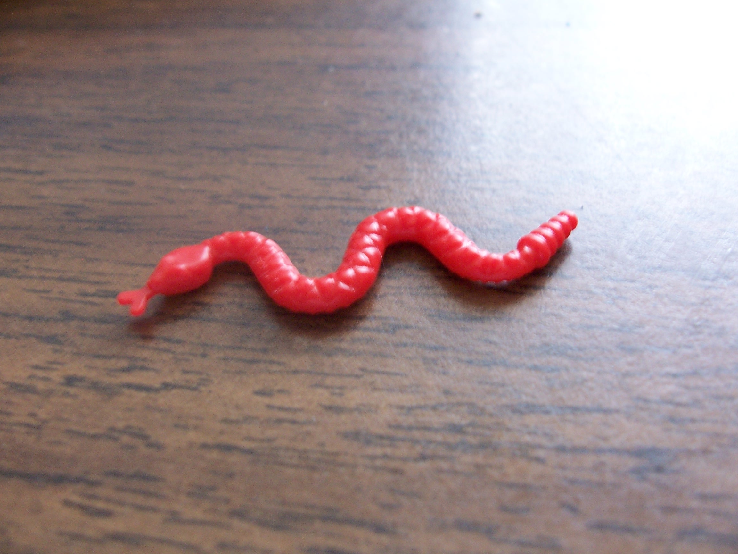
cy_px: 277
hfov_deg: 52.6
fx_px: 746
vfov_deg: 40.7
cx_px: 369
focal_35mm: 35
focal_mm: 6
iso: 140
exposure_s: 1/15
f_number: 2.8
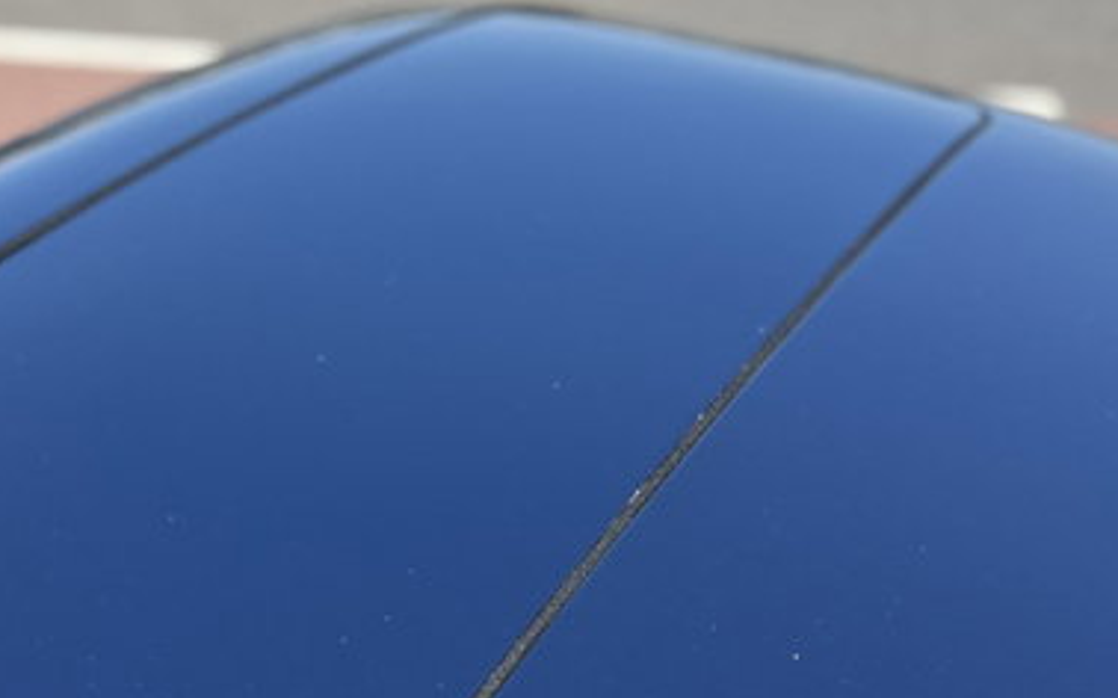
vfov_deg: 23.1
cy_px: 399
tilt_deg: -31.7
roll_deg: -1.9
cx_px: 219
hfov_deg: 35.1
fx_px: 1706
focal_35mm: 56
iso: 50
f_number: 1.5
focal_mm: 5.7
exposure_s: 1/1553
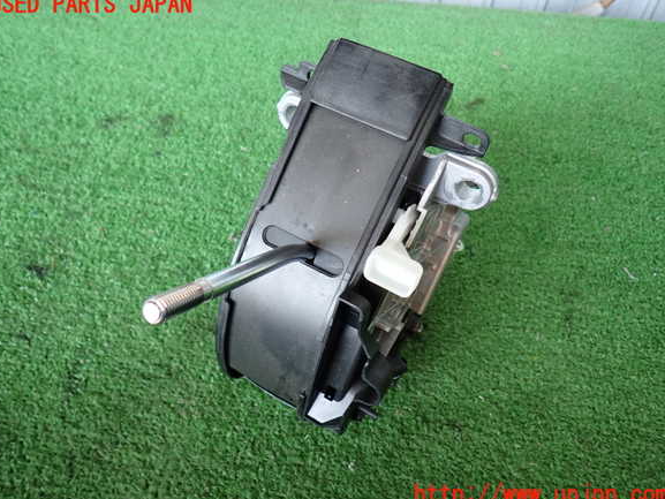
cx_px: 328
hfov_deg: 67.3
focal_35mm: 26
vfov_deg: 53.1
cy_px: 250
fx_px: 500
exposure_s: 1/60
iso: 125
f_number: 2
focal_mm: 4.5
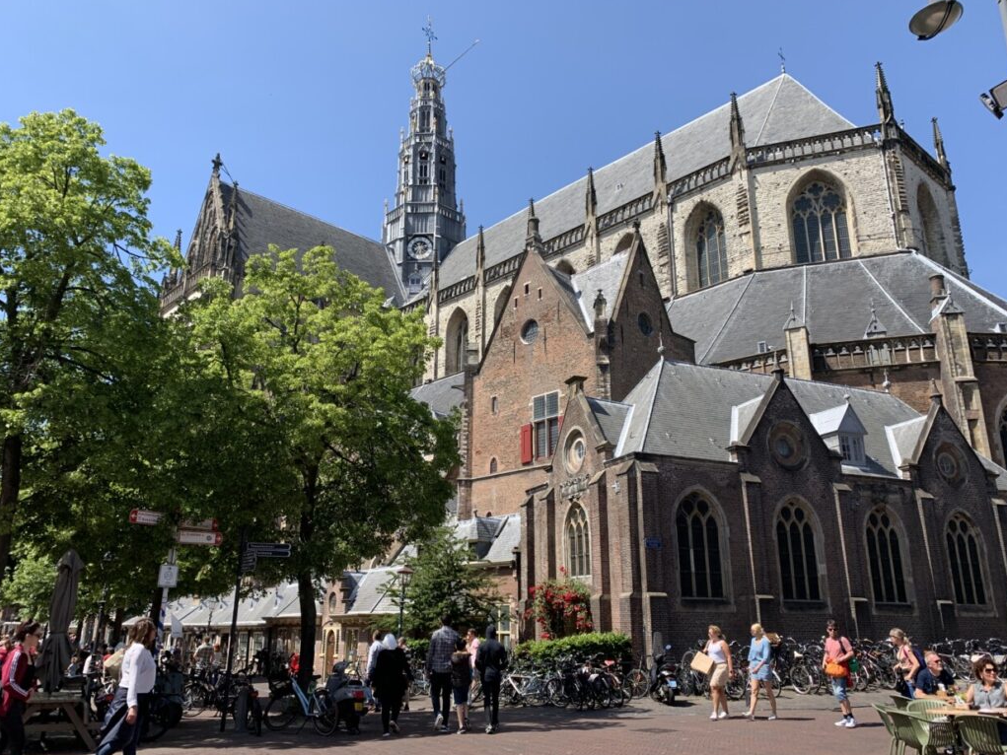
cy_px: 382
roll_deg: -0.5
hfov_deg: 65.3
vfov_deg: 51.4
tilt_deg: +16.5
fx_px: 786
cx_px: 519
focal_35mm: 27
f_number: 1.8
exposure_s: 1/1266
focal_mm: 4.25
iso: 25
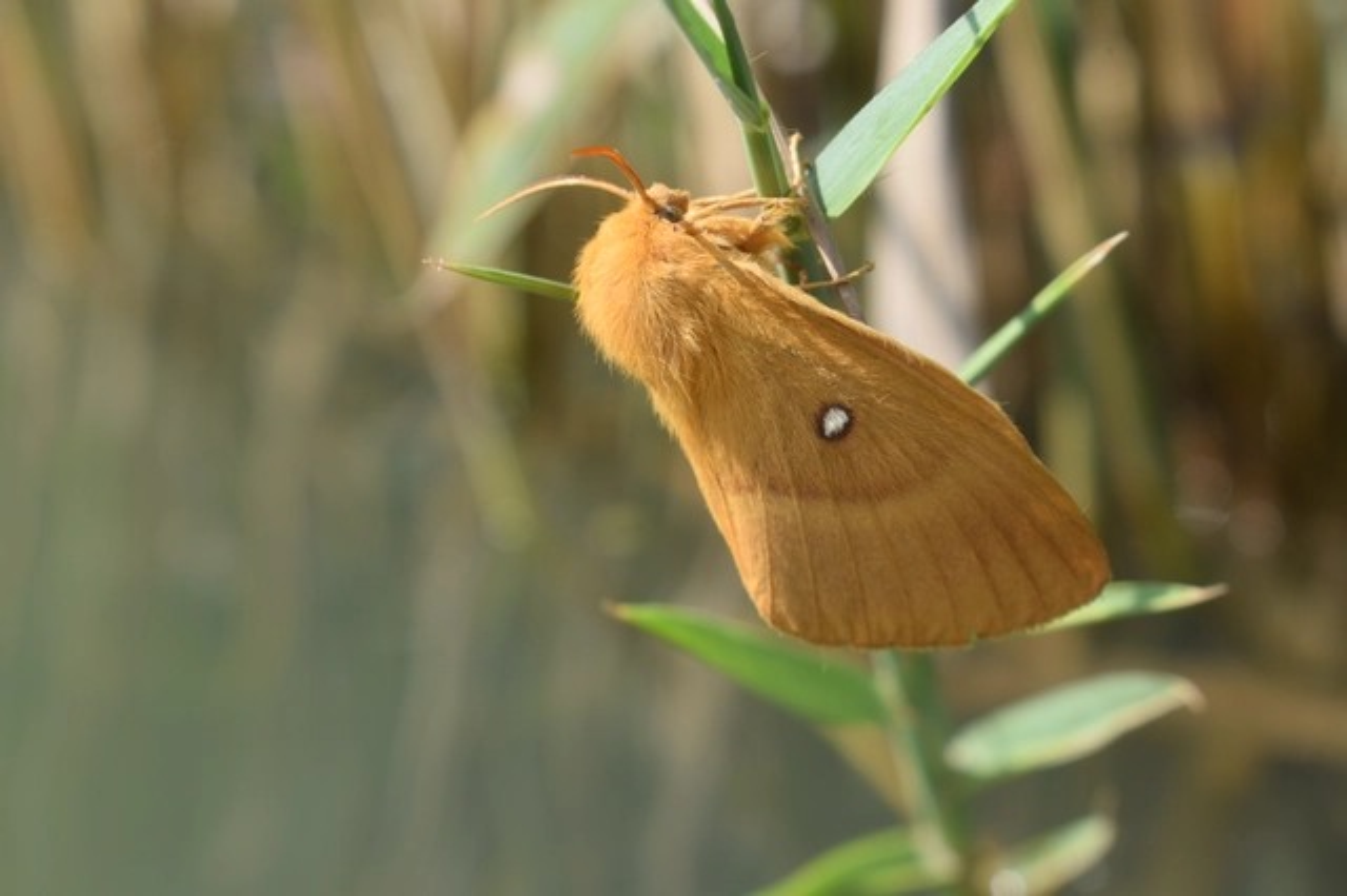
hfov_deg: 24.6
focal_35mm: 82
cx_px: 674
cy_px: 448
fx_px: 3085
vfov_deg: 16.5
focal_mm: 55
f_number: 8
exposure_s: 1/125
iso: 100
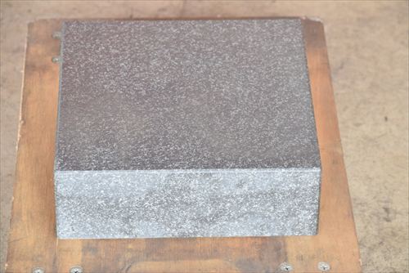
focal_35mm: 120
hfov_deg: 17.1
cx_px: 204
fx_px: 1364
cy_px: 136
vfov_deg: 11.4
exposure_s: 1/25
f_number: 6.3
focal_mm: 80
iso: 1250
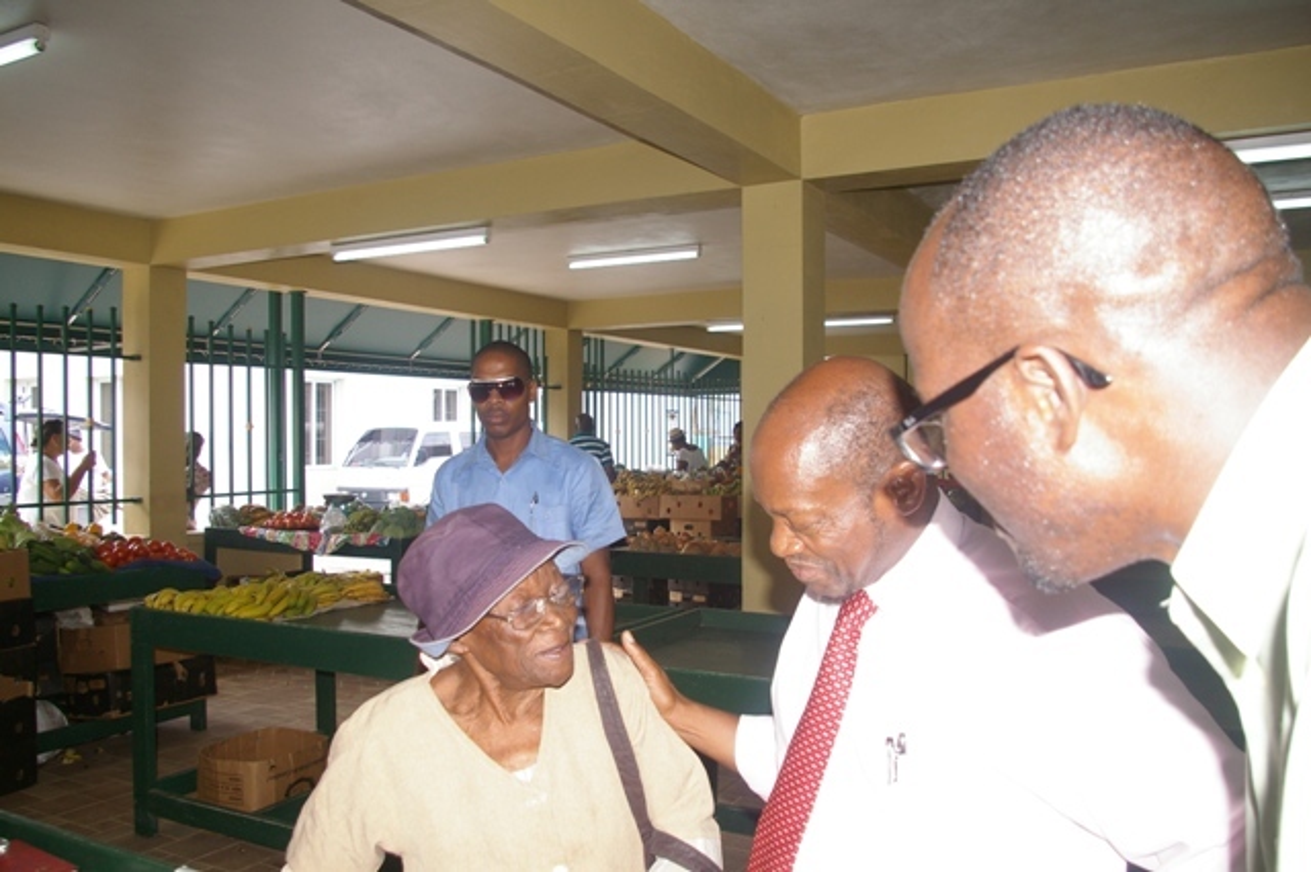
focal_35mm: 30
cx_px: 656
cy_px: 436
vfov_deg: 43.6
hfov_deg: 62.0
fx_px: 1092
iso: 400
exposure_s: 1/180
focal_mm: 20
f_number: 5.6
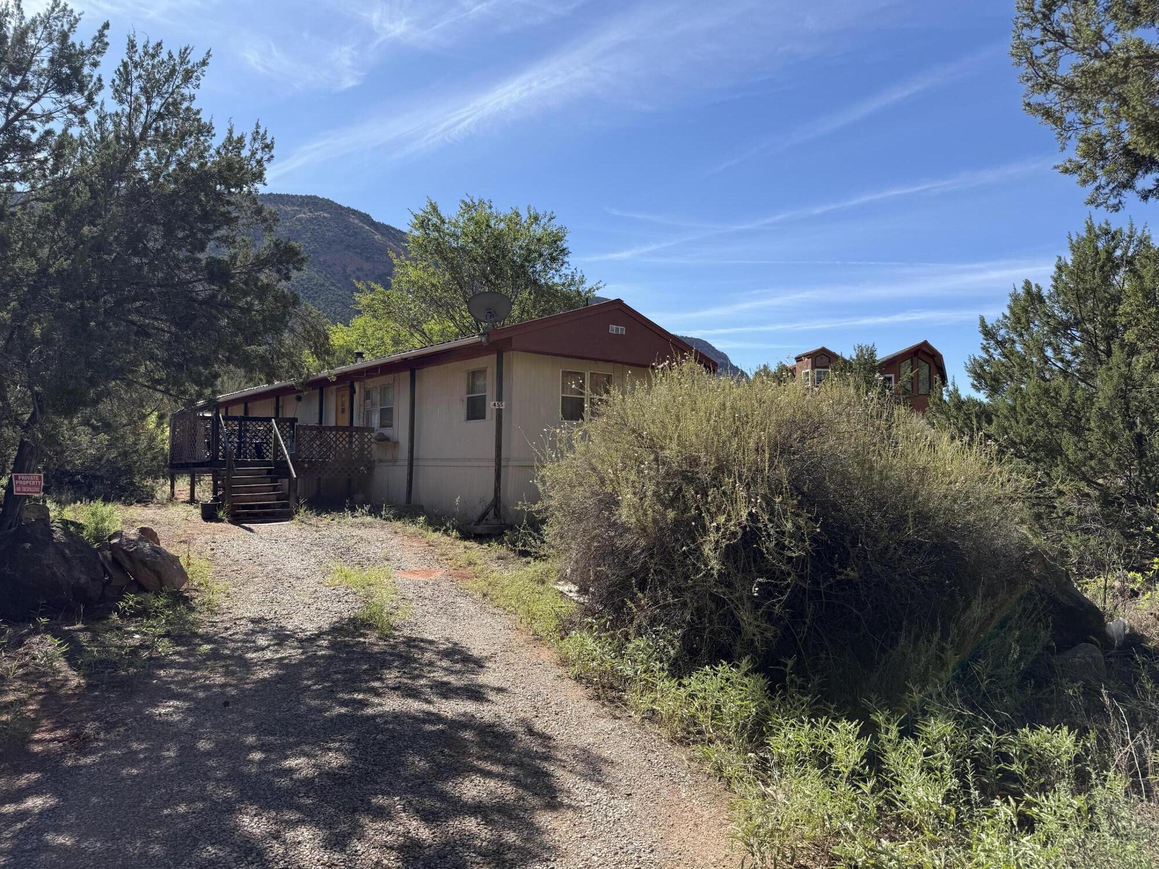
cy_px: 434
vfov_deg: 56.8
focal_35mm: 24
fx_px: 804
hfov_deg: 71.6
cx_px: 580
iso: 80
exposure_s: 1/3425
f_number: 1.78
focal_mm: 6.76
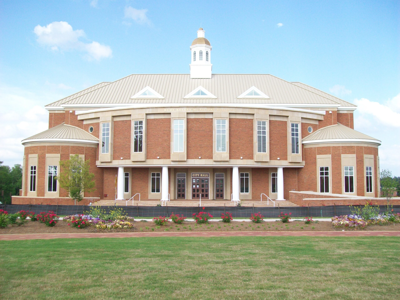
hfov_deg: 51.4
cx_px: 200
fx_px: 416
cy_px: 150
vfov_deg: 39.7
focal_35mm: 36
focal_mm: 6
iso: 64
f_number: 2.7
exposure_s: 1/500
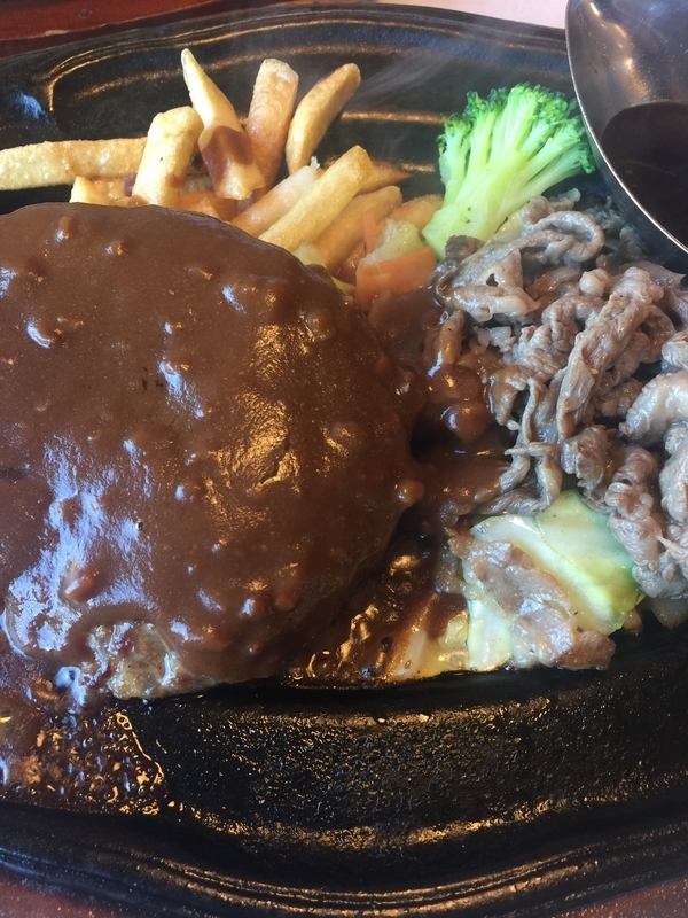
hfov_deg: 48.2
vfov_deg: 61.7
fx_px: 769
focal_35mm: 29
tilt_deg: -64.1
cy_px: 459
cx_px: 344
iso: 40
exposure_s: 1/15
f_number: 2.2
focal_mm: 4.15
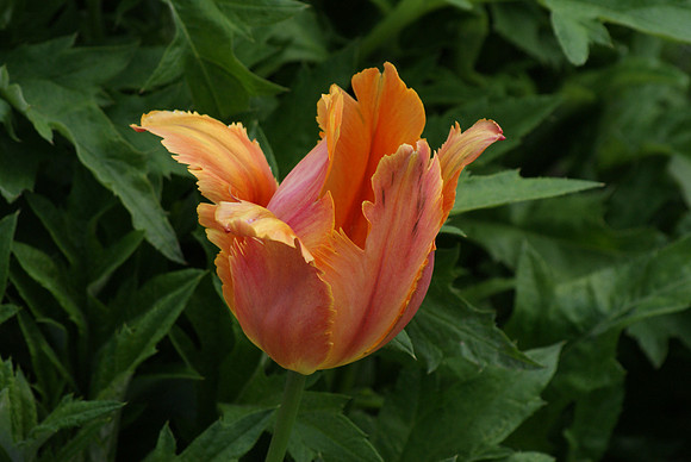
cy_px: 231
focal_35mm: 240
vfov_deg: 5.7
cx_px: 346
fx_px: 4611
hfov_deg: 8.6
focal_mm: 160
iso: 400
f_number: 8
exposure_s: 1/160
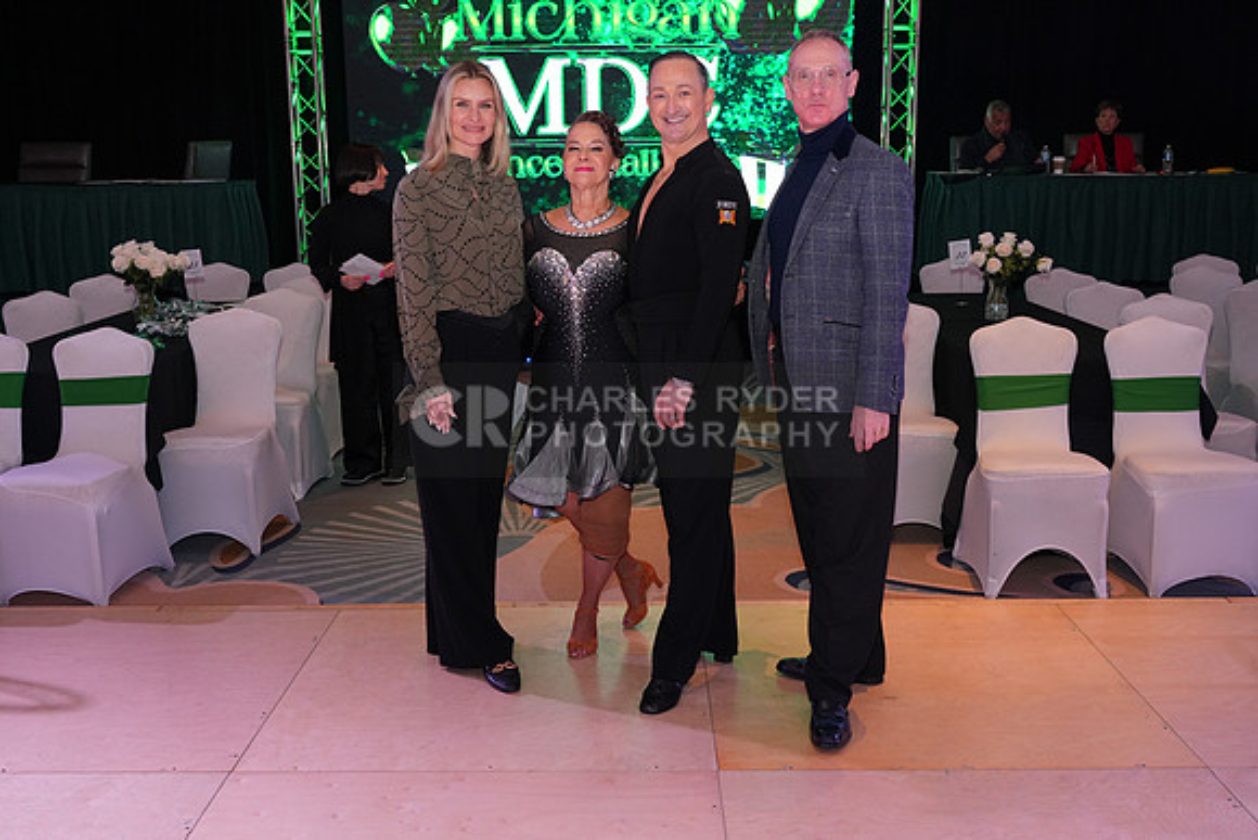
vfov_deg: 36.9
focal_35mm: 36
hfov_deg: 53.1
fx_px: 1258
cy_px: 420
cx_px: 629
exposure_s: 1/250
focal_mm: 36
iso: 2000
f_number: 5.6
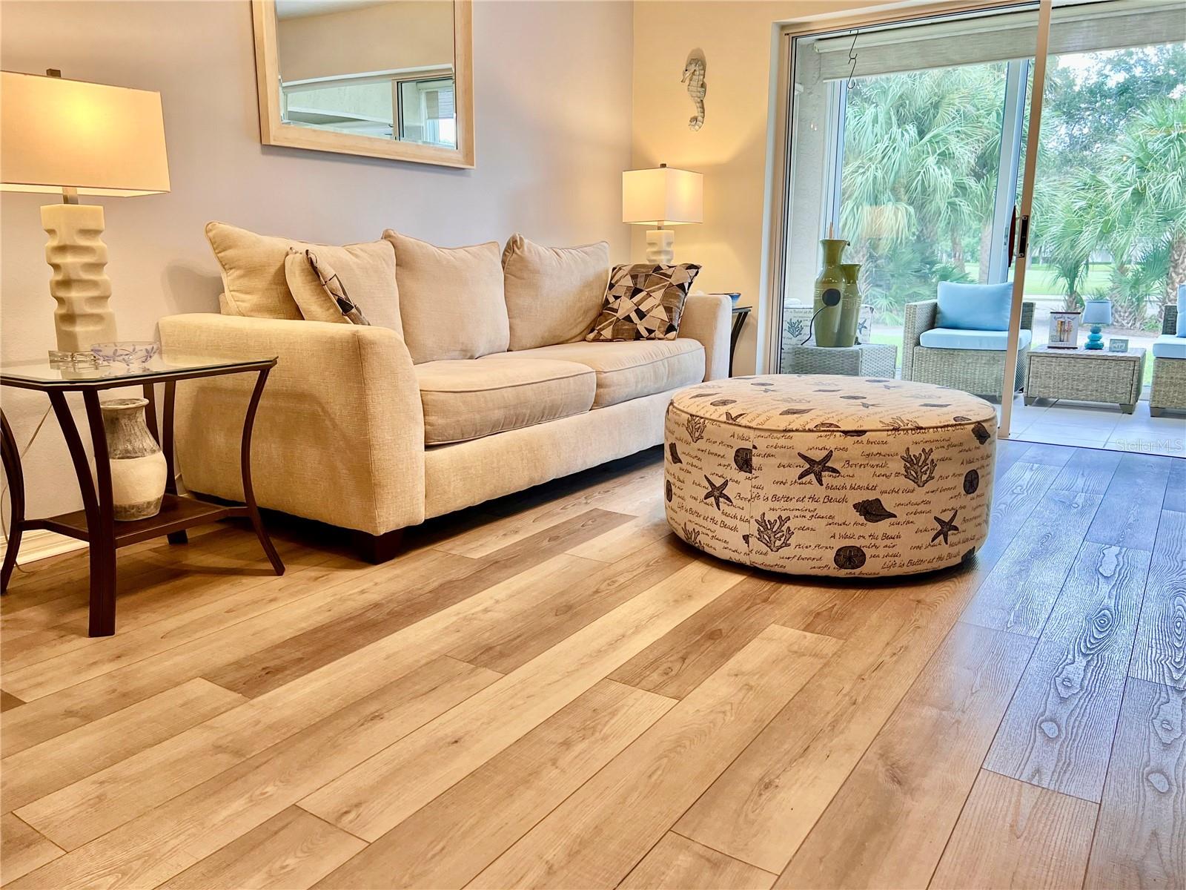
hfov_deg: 67.3
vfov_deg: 53.1
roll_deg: -0.2
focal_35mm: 26
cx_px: 593
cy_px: 445
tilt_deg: -12.1
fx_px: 891
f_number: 1.5
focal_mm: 5.7
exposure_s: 1/120
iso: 125
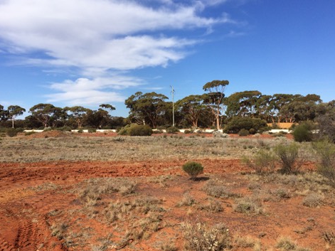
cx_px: 161
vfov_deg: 44.1
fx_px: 310
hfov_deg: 56.8
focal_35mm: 32
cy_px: 127
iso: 32
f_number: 2.2
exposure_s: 1/2415
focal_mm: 4.15
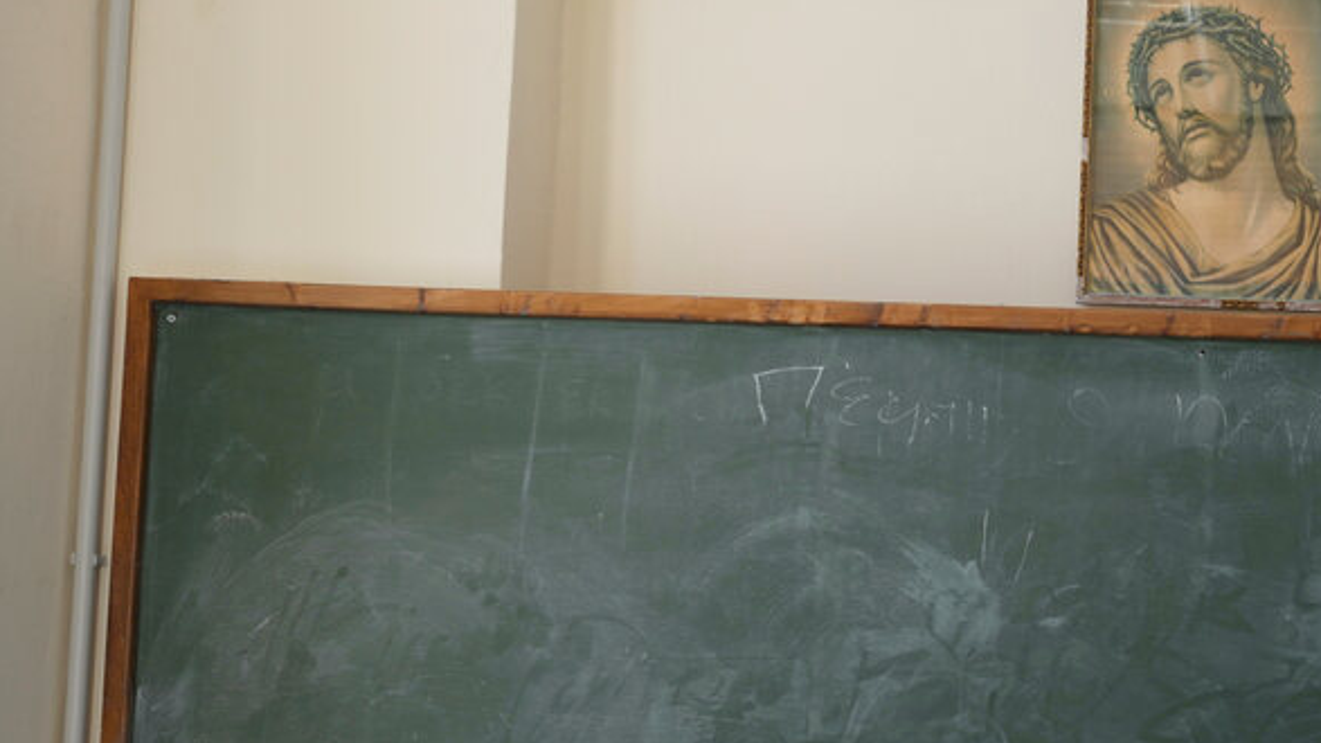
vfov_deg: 16.0
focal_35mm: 75
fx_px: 2627
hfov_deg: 27.1
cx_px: 1220
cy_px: 588
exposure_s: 1/800
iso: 400
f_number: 2.5
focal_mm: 35
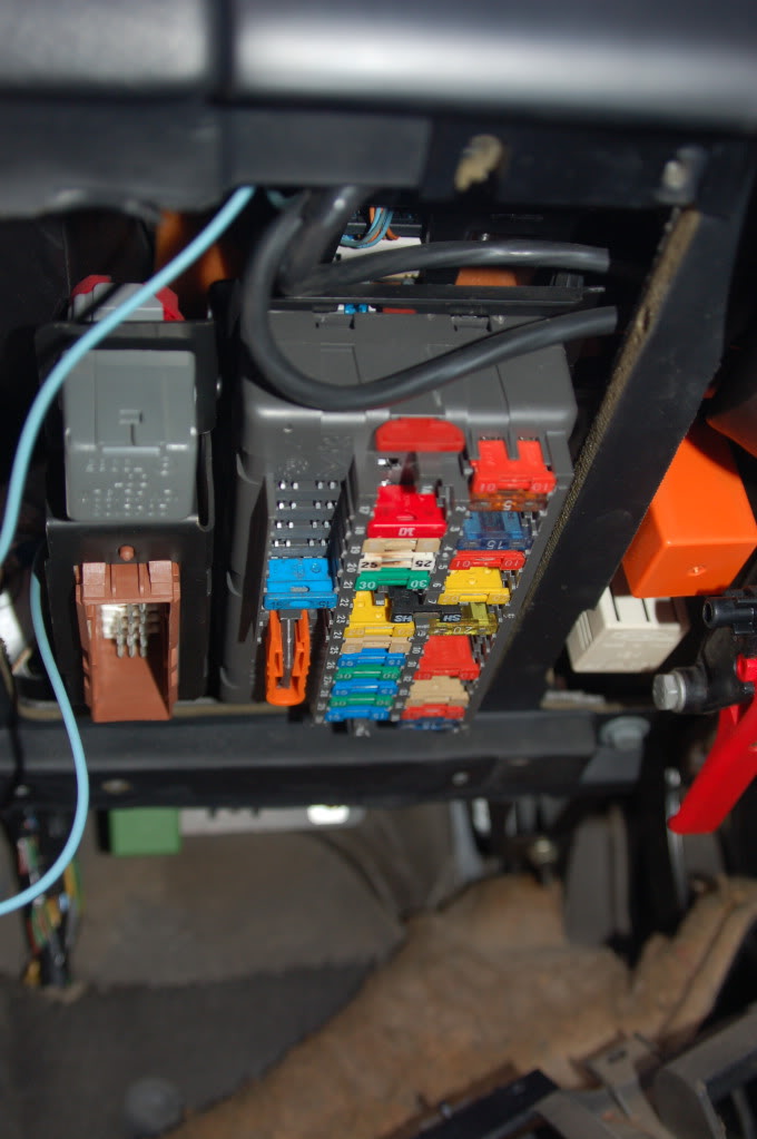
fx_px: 1327
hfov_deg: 31.8
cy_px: 570
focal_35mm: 42
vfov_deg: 46.4
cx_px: 378
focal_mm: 28
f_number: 3.5
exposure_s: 1/60
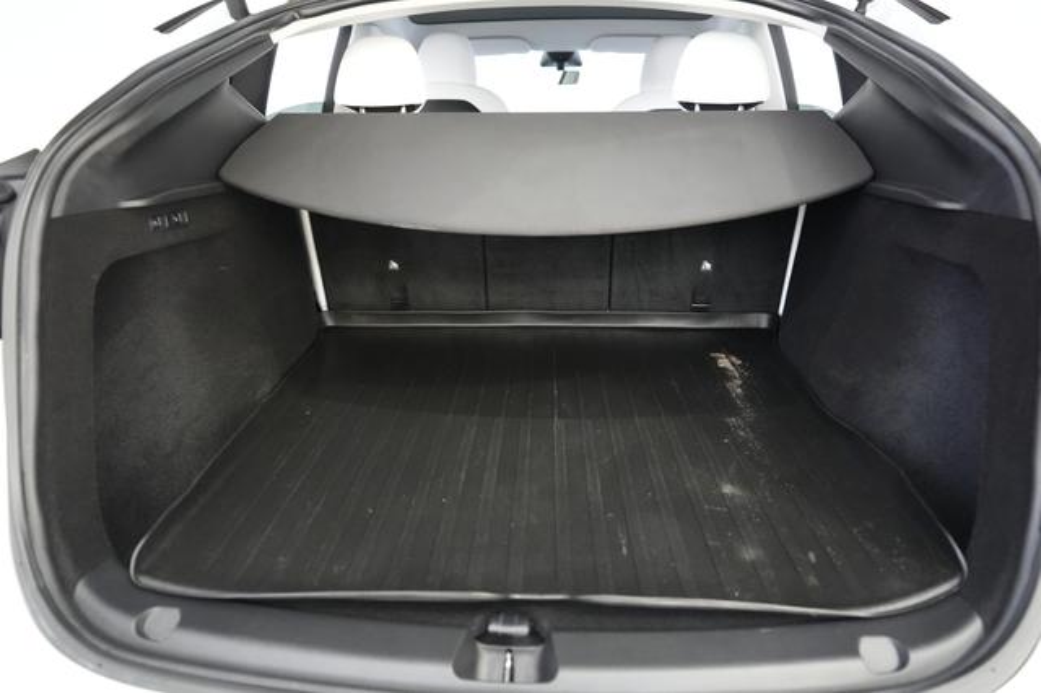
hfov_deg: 71.5
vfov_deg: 51.2
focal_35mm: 25
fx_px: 723
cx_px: 520
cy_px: 346
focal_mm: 25
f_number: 2.8
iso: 10000
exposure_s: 1/160
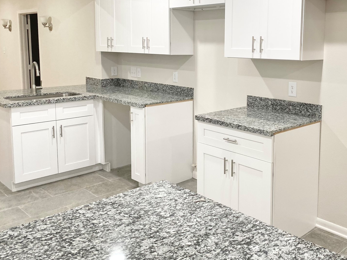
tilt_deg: -5.8
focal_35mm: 37
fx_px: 371
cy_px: 90
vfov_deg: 38.3
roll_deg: -1.0
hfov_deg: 49.6
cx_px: 221
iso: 125
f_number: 1.8
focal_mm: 4.25
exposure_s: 1/120
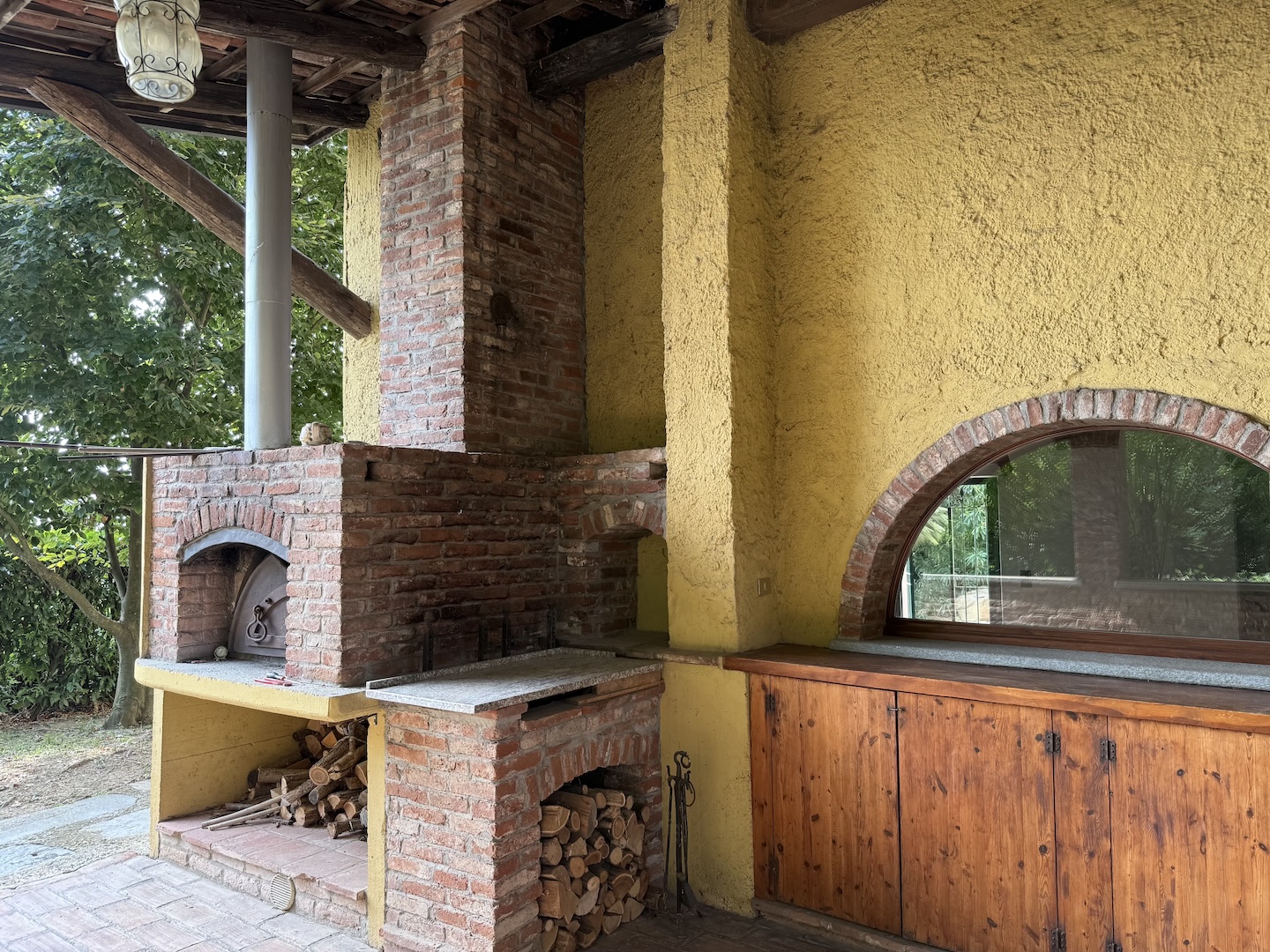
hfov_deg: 71.6
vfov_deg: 56.8
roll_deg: +0.4
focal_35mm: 24
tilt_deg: +4.1
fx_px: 881
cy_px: 476
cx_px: 635
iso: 80
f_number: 1.78
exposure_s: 1/168
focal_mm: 6.76
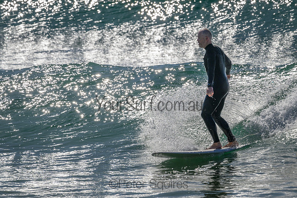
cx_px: 147
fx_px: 5109
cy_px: 82
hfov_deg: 3.3
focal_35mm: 619
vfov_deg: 2.2
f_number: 11
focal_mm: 500
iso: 320
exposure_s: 1/1600
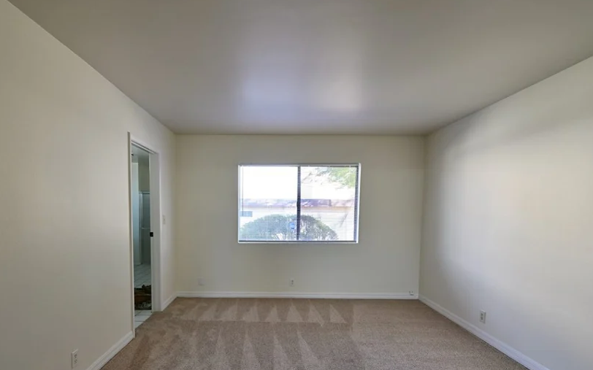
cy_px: 227
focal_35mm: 18
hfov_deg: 90.8
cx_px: 264
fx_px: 291
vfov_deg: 64.2
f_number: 7.1
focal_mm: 14
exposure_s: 1/60
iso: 800
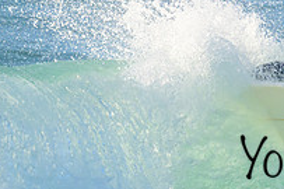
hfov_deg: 0.8
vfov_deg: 0.6
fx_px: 19225
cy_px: 157
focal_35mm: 2439
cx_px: 267
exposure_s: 1/2000
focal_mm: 660
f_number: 11
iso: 1250
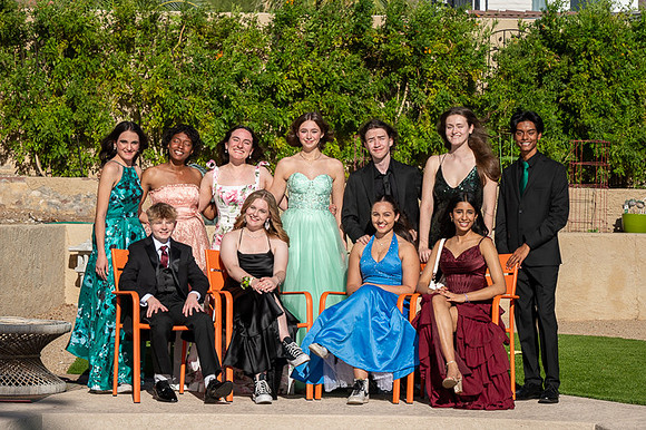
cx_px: 323
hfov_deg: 18.1
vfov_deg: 12.1
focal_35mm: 113
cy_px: 215
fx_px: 2026
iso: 50
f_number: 11
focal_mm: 113
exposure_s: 1/200
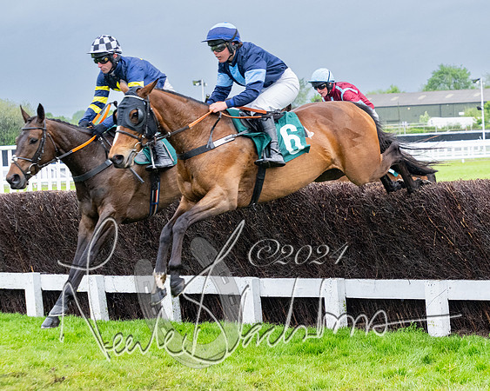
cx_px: 427
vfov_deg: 13.4
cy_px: 162
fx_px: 1661
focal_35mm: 115
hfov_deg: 16.6
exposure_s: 1/1000
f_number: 5
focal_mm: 70
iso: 2000
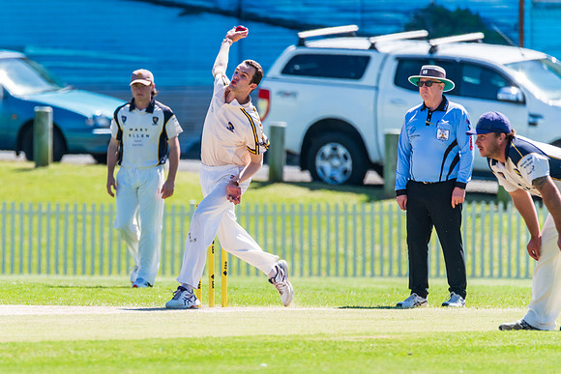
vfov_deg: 1.7
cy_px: 253
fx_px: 12646
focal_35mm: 811
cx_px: 182
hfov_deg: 2.5
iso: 640
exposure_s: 1/2000
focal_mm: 600
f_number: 6.3
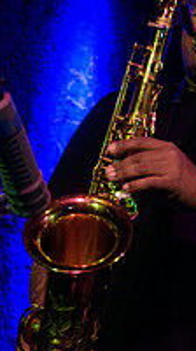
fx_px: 1075
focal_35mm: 116
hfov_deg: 10.4
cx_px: 102
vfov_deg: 18.5
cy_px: 139
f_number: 3.2
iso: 4000
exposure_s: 1/100
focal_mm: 35
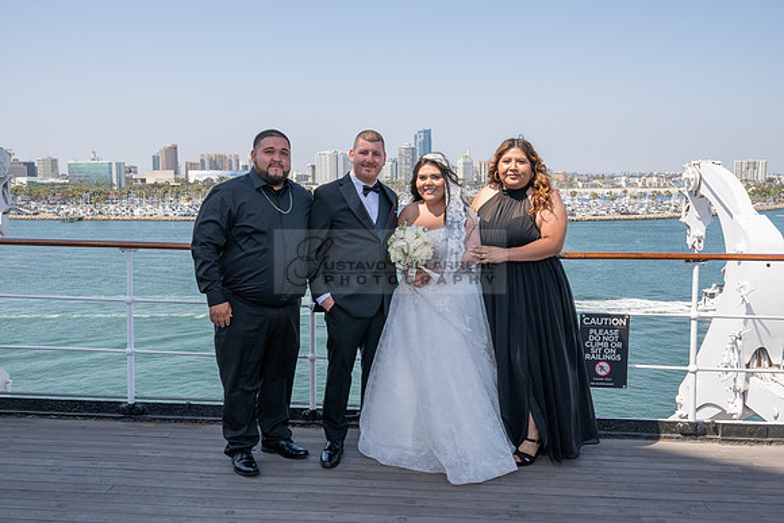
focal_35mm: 34
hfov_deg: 55.8
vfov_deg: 38.9
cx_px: 392
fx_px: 741
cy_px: 262
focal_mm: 34
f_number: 11
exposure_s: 1/200
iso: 200
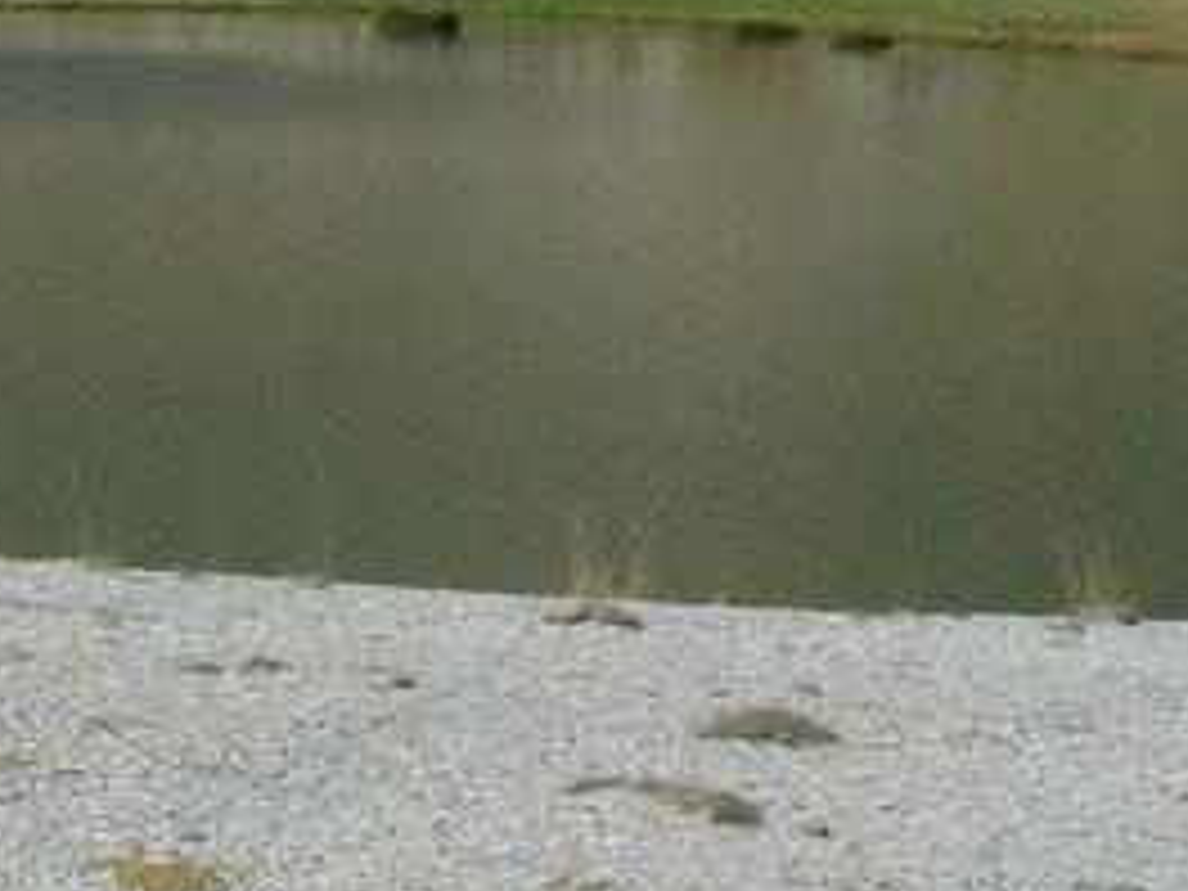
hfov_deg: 19.1
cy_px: 32
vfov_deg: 14.2
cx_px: 504
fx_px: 3535
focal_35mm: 103
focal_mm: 5.7
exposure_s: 1/640
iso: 80
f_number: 5.5
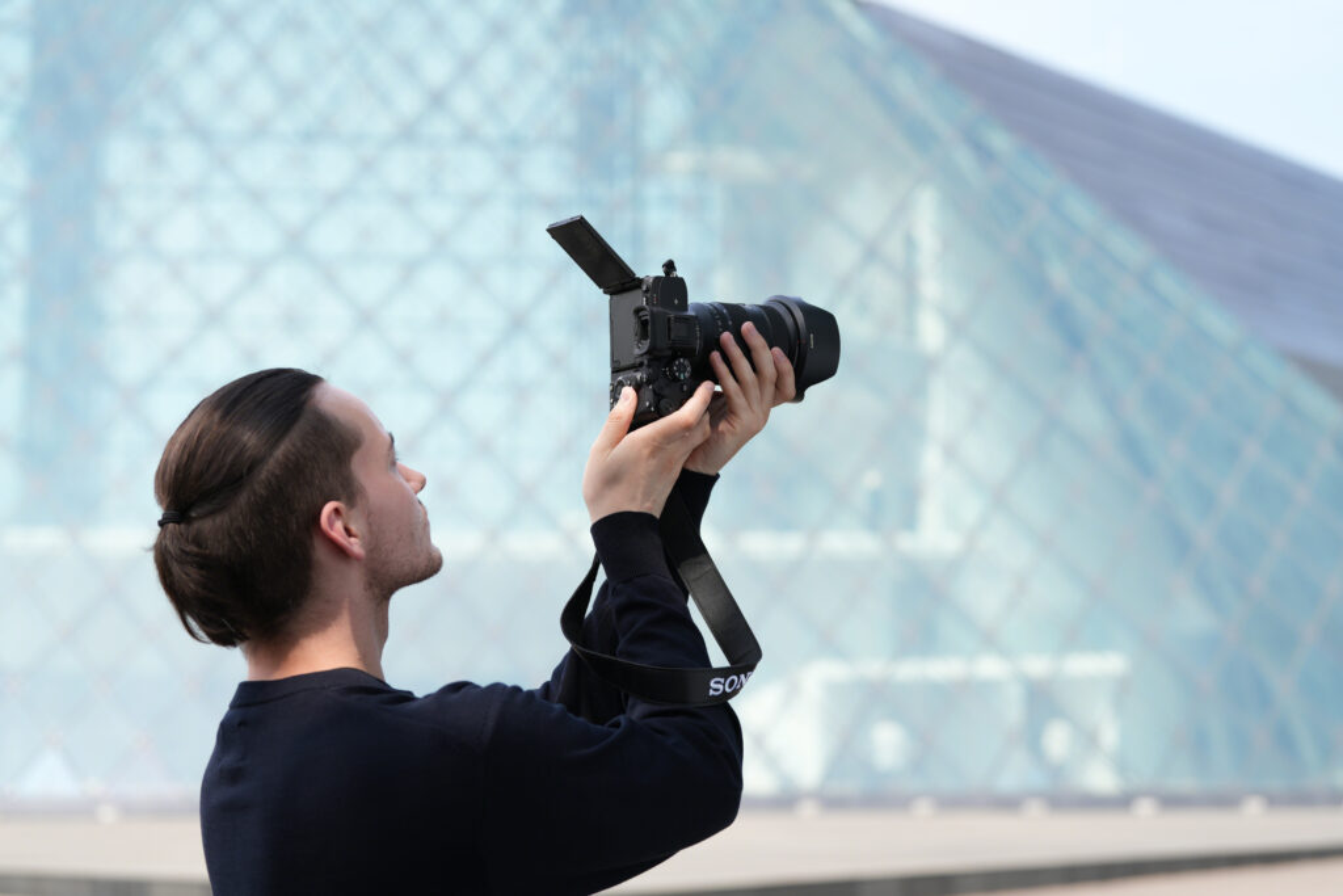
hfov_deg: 28.8
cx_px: 672
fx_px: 2612
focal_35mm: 70
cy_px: 448
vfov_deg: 19.5
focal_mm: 70
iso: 100
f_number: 4
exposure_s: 1/400
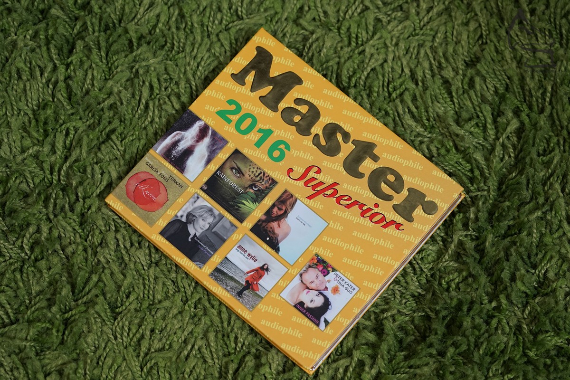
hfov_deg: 22.6
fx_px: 1425
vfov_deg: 15.2
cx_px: 285
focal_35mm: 90
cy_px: 190
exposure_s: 1/60
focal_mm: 90
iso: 800
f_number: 5.6
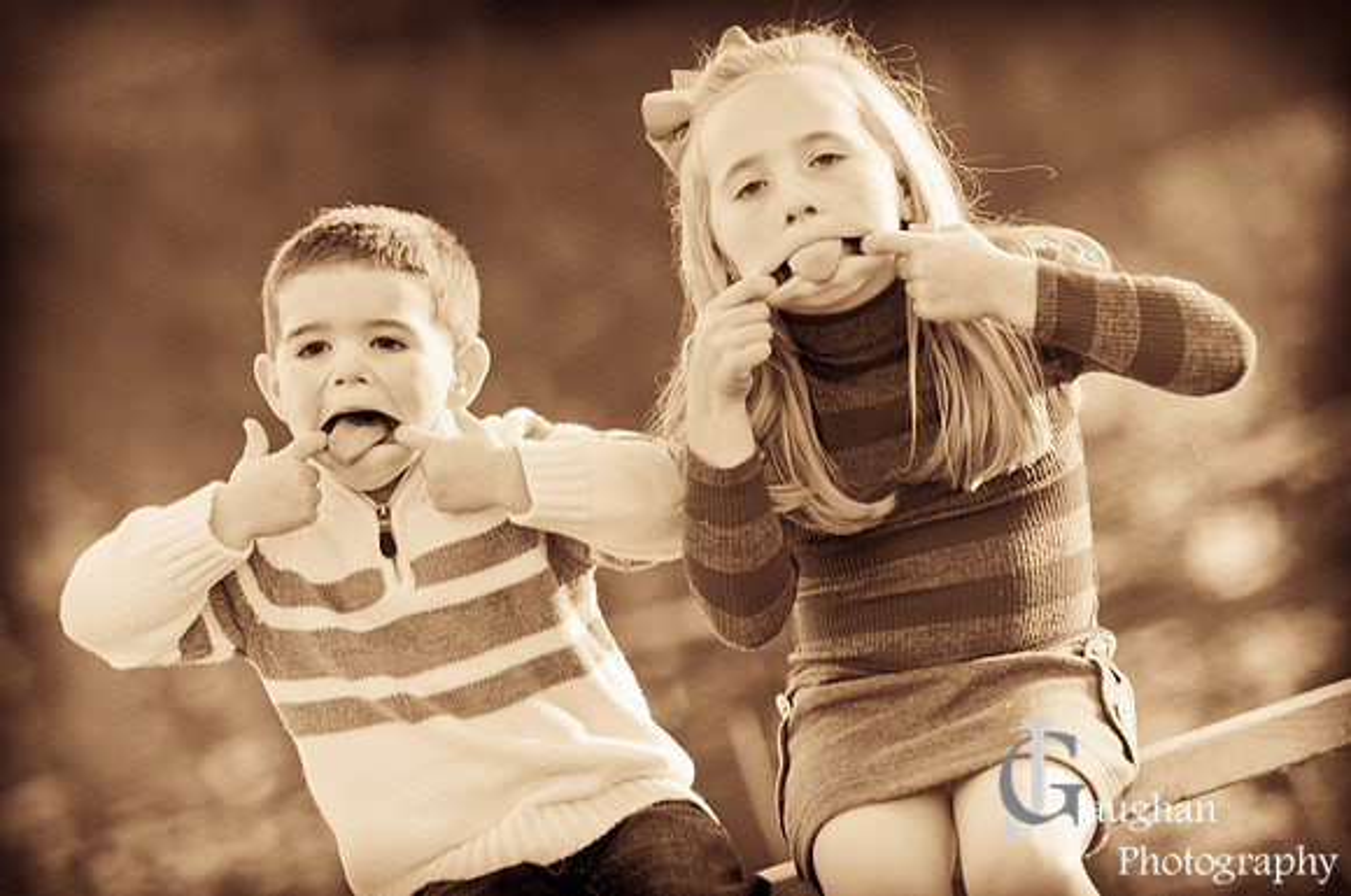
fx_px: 8994
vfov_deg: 5.7
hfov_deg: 8.6
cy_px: 448
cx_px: 676
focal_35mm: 240
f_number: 3.2
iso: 400
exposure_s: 1/200
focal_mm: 160
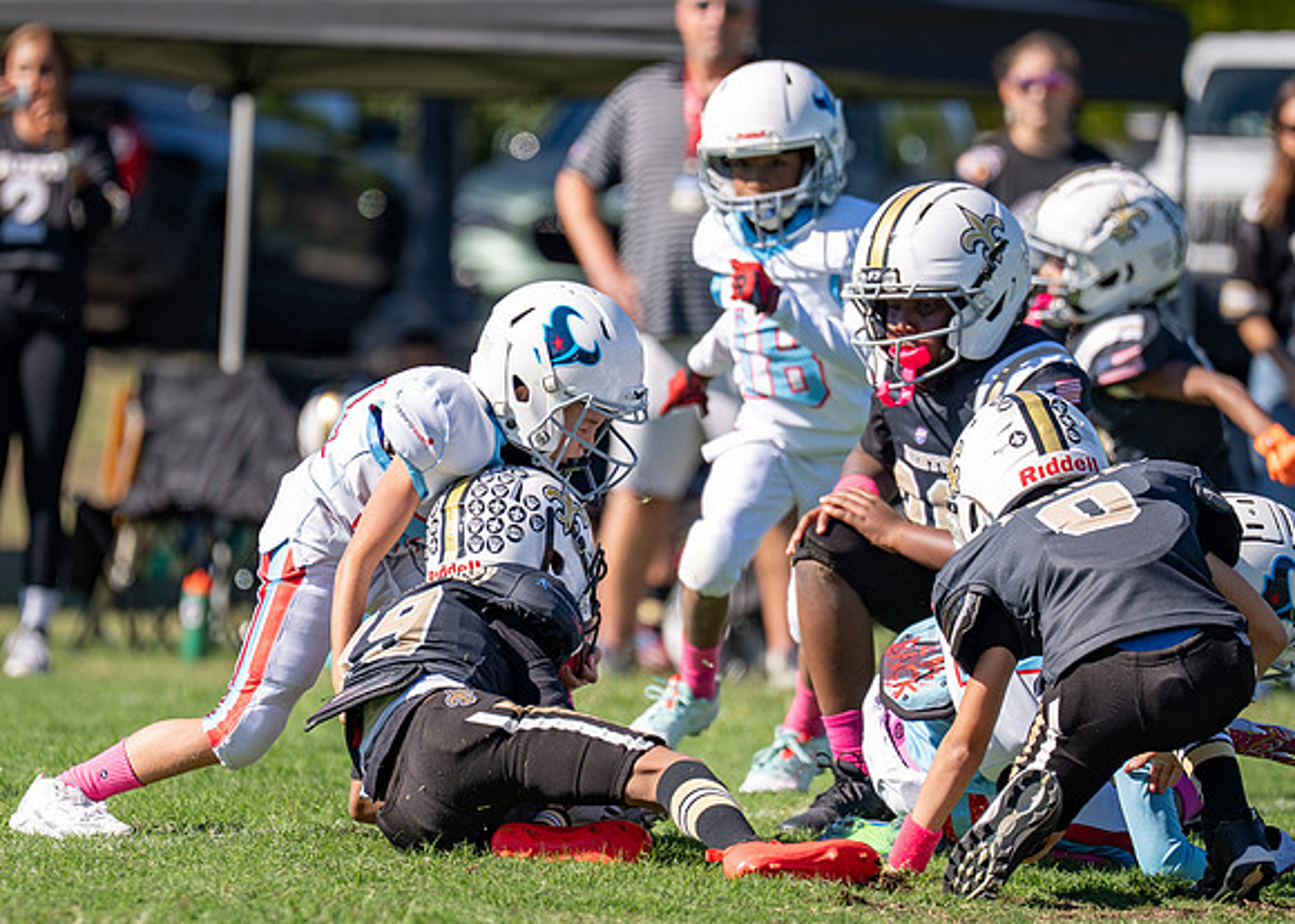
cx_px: 602
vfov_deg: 3.6
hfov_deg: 5.0
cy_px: 492
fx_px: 14868
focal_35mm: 404
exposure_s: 1/2000
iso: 100
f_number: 2.8
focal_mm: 200
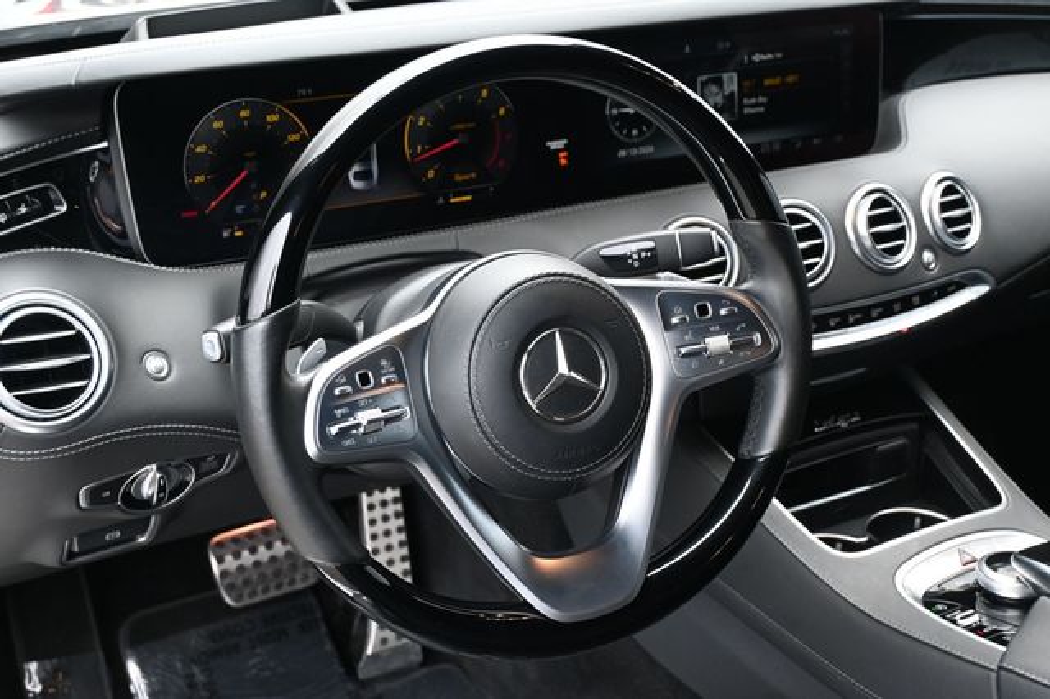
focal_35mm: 45
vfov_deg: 29.8
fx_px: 1312
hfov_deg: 43.6
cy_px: 350
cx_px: 525
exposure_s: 1/125
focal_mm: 30
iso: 1250
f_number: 4.8
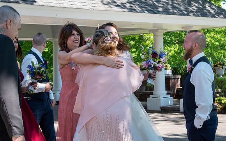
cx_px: 113
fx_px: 518
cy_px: 66
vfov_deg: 15.5
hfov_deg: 24.6
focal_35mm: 84
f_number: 8
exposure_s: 1/250
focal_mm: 55
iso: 400
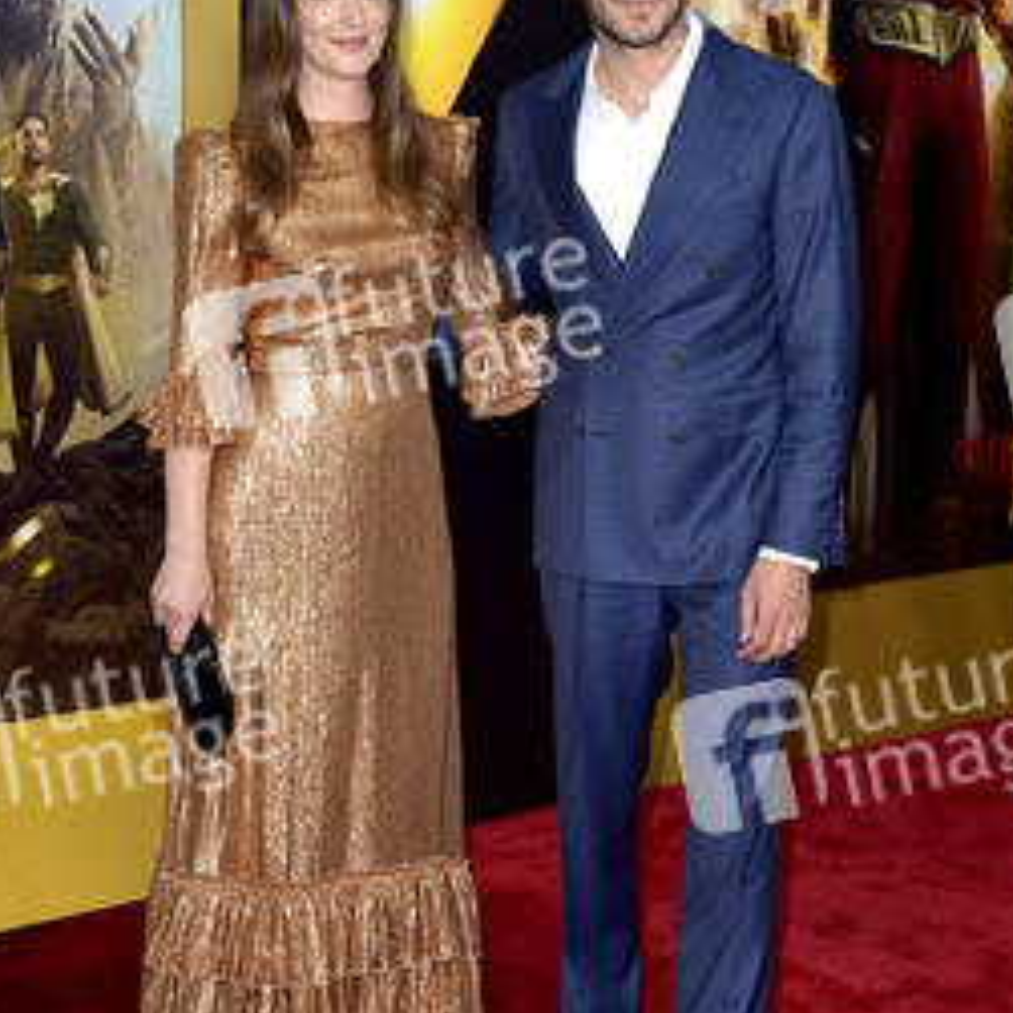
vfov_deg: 20.6
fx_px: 2781
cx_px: 515
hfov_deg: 20.6
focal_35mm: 84
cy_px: 537
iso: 400
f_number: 6.3
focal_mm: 62
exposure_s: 1/250
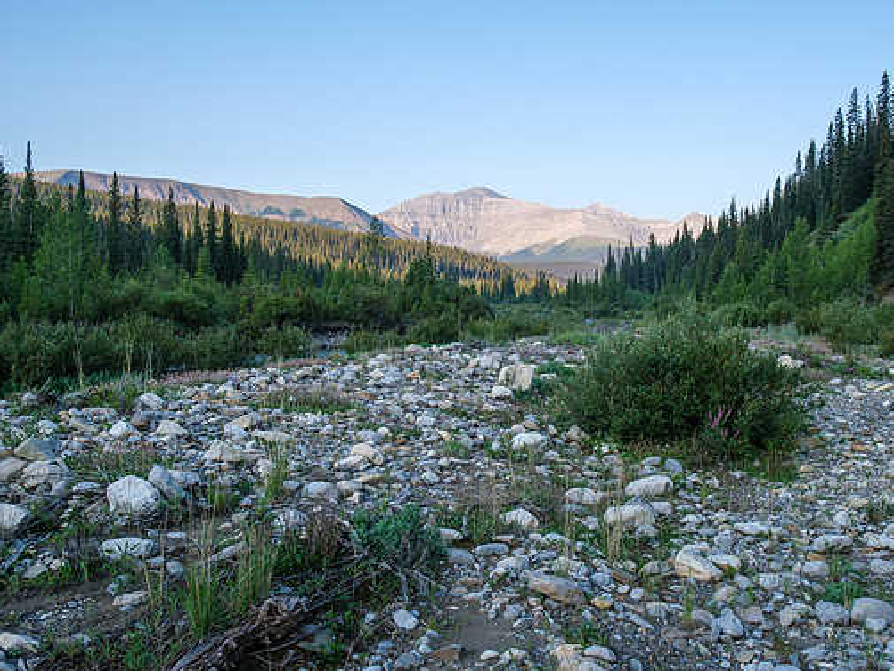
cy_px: 343
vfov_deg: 46.8
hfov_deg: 59.7
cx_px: 515
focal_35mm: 30
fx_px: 775
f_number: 8
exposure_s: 1/75
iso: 160
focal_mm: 18
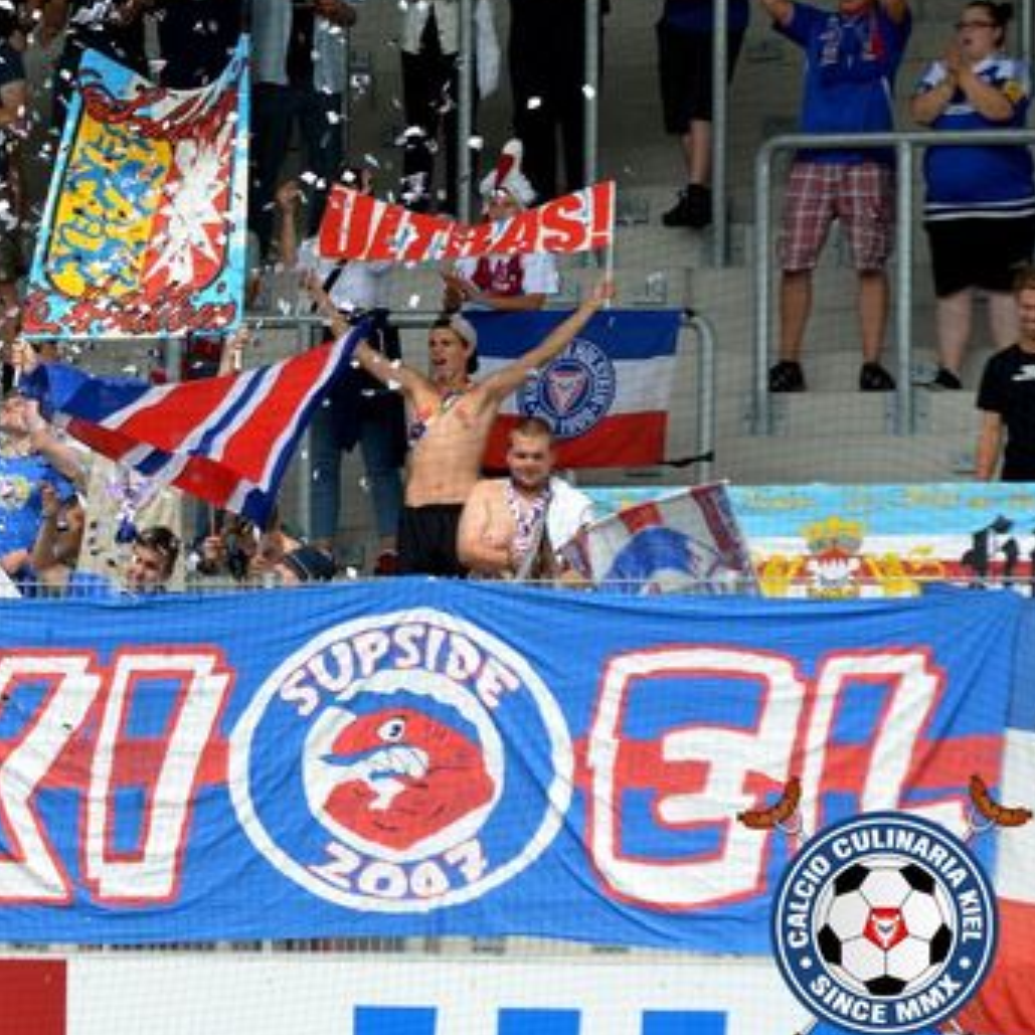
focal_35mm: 392
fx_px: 13250
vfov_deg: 4.5
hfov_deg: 4.5
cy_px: 528
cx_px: 226
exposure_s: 1/1600
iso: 400
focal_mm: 185
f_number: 6.3
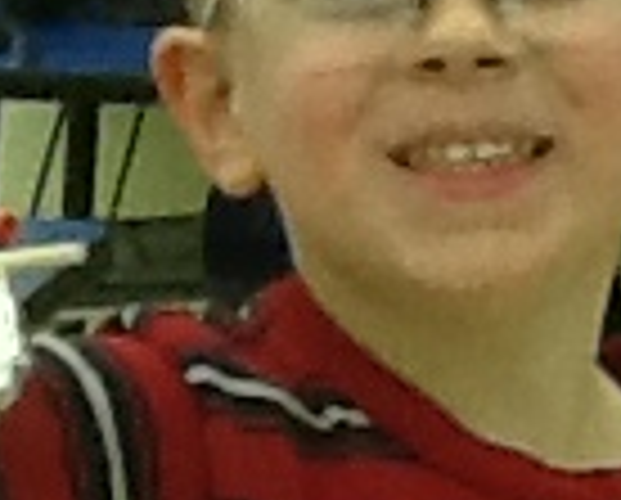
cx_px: -63
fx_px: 5489
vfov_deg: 5.2
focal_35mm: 298
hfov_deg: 6.4
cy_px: 252
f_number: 2.4
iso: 80
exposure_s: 1/30
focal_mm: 2.03
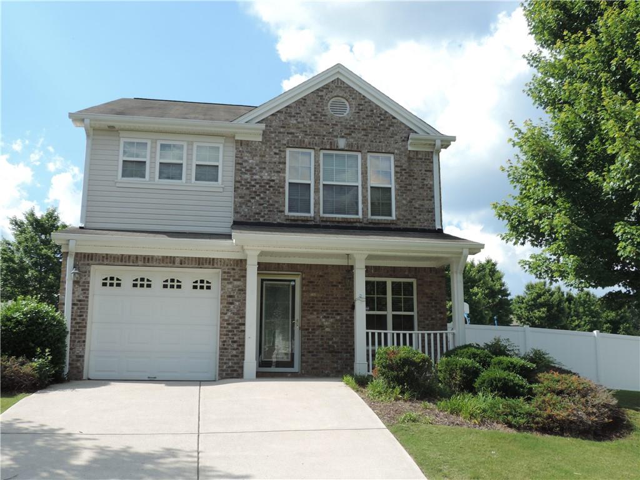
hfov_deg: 52.6
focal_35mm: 35
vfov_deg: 40.7
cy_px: 240
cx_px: 320
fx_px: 647
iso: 80
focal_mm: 6.2
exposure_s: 1/640
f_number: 3.3
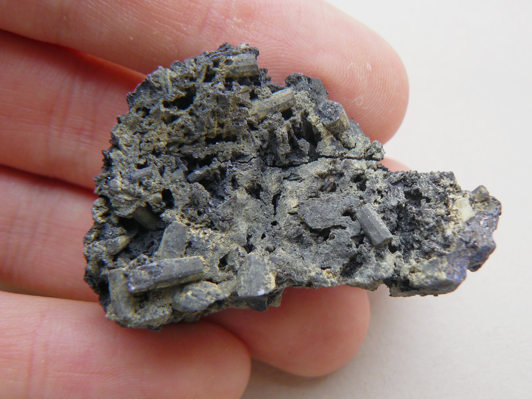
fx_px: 553
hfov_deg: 51.4
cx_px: 266
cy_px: 200
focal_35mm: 36
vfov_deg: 39.7
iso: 100
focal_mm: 6
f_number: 3.2
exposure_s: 1/125
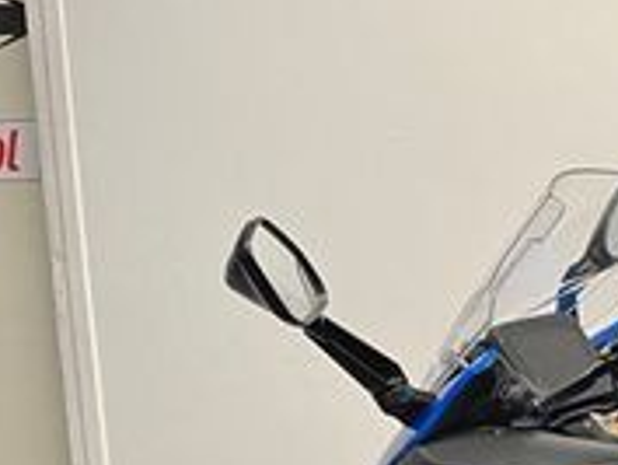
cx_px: 1058
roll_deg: -0.5
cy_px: 766
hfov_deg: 17.5
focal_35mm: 94
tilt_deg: -12.9
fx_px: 1679
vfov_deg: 14.3
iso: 125
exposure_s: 1/50
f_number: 1.6
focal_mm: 5.1
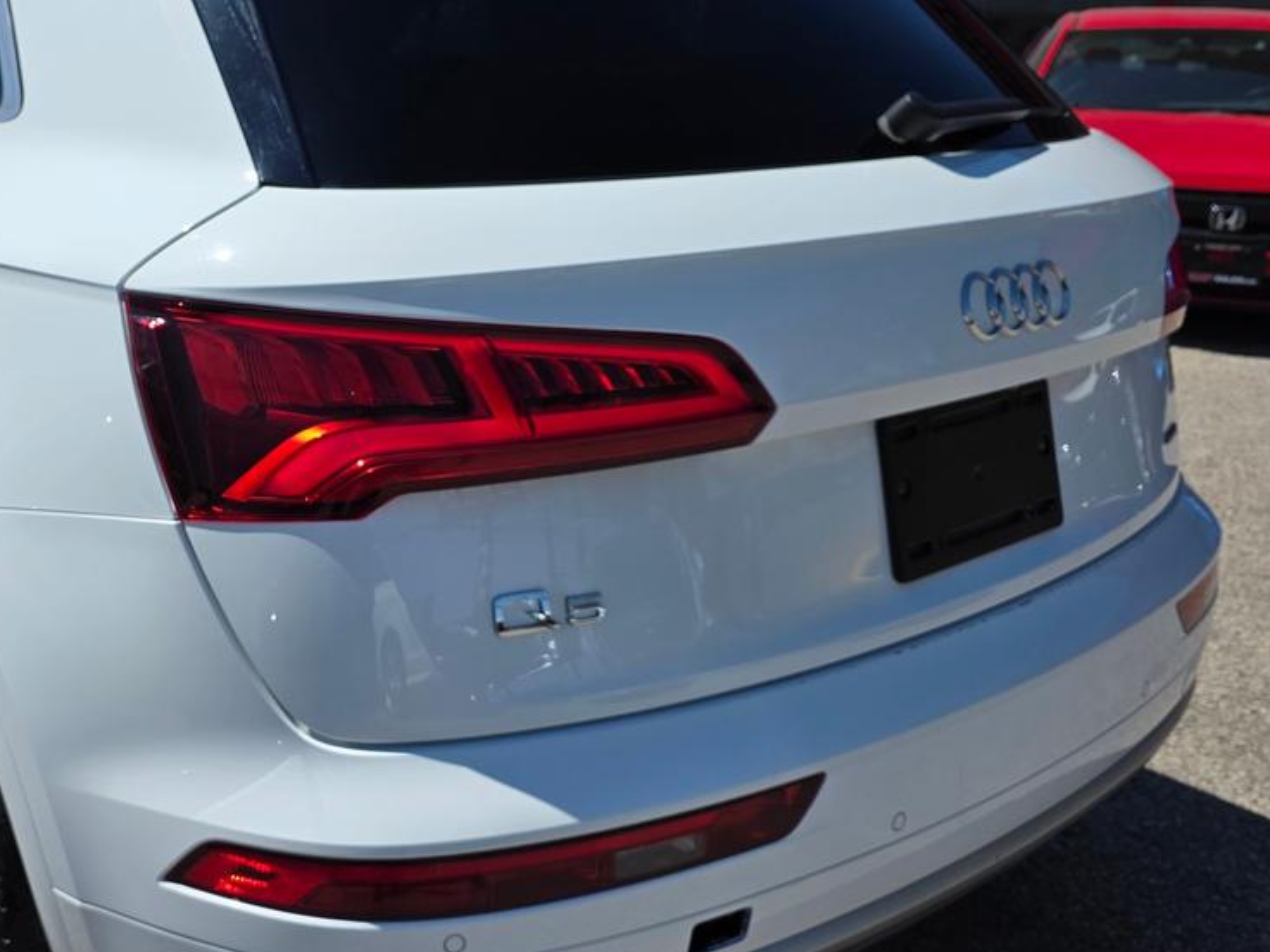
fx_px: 1468
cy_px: 467
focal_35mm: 40
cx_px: 292
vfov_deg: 36.0
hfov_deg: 44.9
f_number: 1.7
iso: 64
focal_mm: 6.3
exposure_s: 1/7944
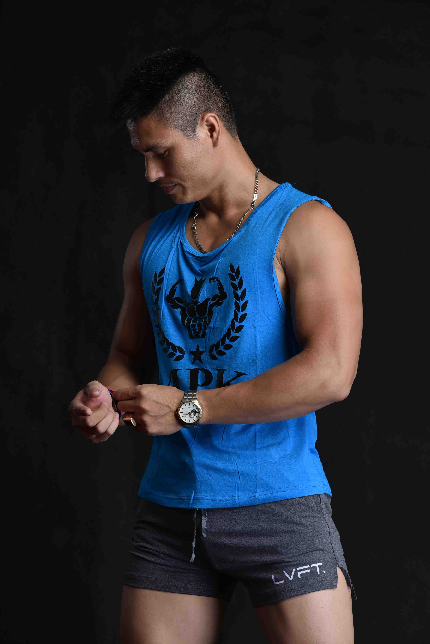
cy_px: 322
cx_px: 215
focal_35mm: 140
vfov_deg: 14.6
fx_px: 2506
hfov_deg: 9.8
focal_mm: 140
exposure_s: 1/160
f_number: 10
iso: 160
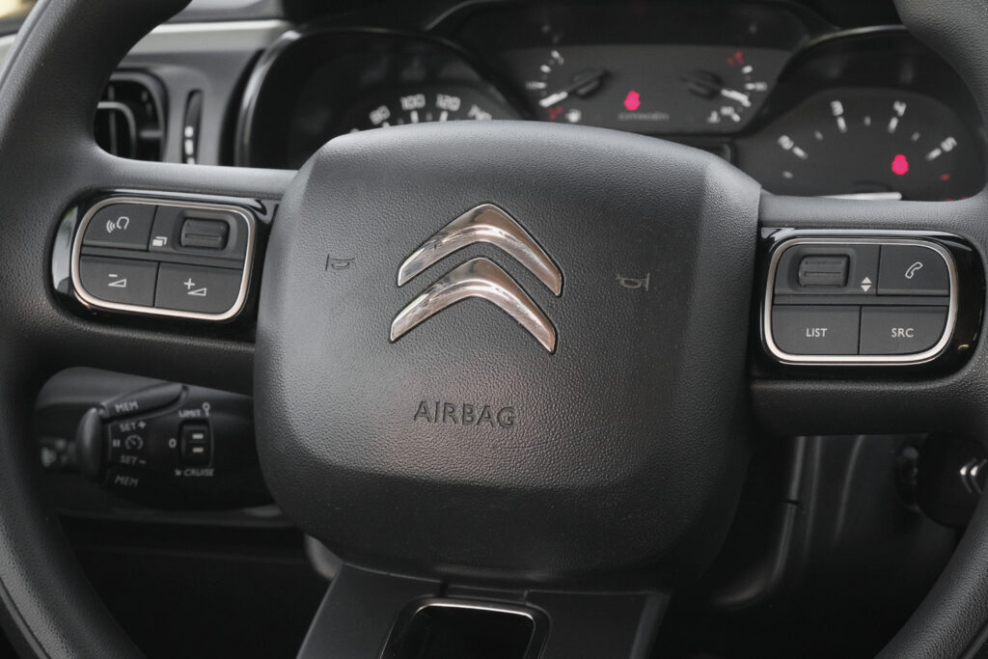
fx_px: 1866
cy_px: 330
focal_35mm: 68
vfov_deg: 20.0
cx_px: 494
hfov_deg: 29.7
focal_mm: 45
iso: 2000
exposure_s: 1/100
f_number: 9
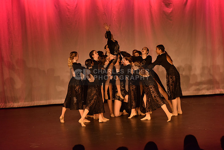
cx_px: 112
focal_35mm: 135
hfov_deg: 15.2
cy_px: 75
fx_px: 840
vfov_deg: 10.2
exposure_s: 1/250
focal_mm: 135
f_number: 4
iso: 2000
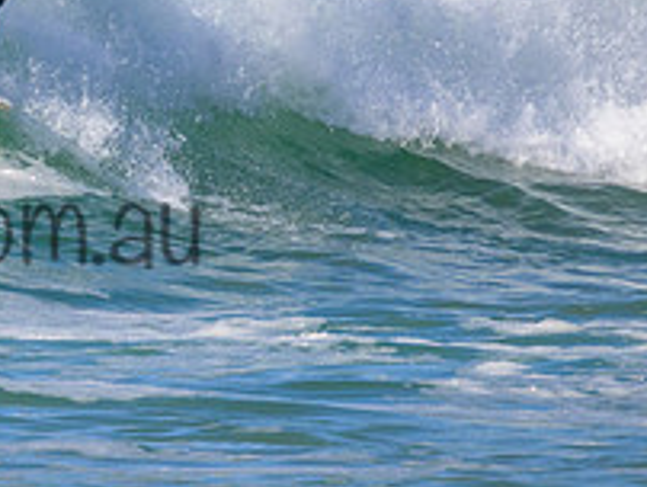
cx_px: -138
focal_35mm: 2205
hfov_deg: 0.9
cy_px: 191
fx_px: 41262
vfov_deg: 0.7
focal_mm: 800
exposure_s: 1/2000
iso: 1250
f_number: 11
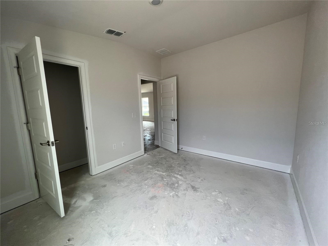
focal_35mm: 13
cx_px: 164
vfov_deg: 89.9
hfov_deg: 106.2
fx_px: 123
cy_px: 123
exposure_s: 1/99
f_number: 1.8
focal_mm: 1.57
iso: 80
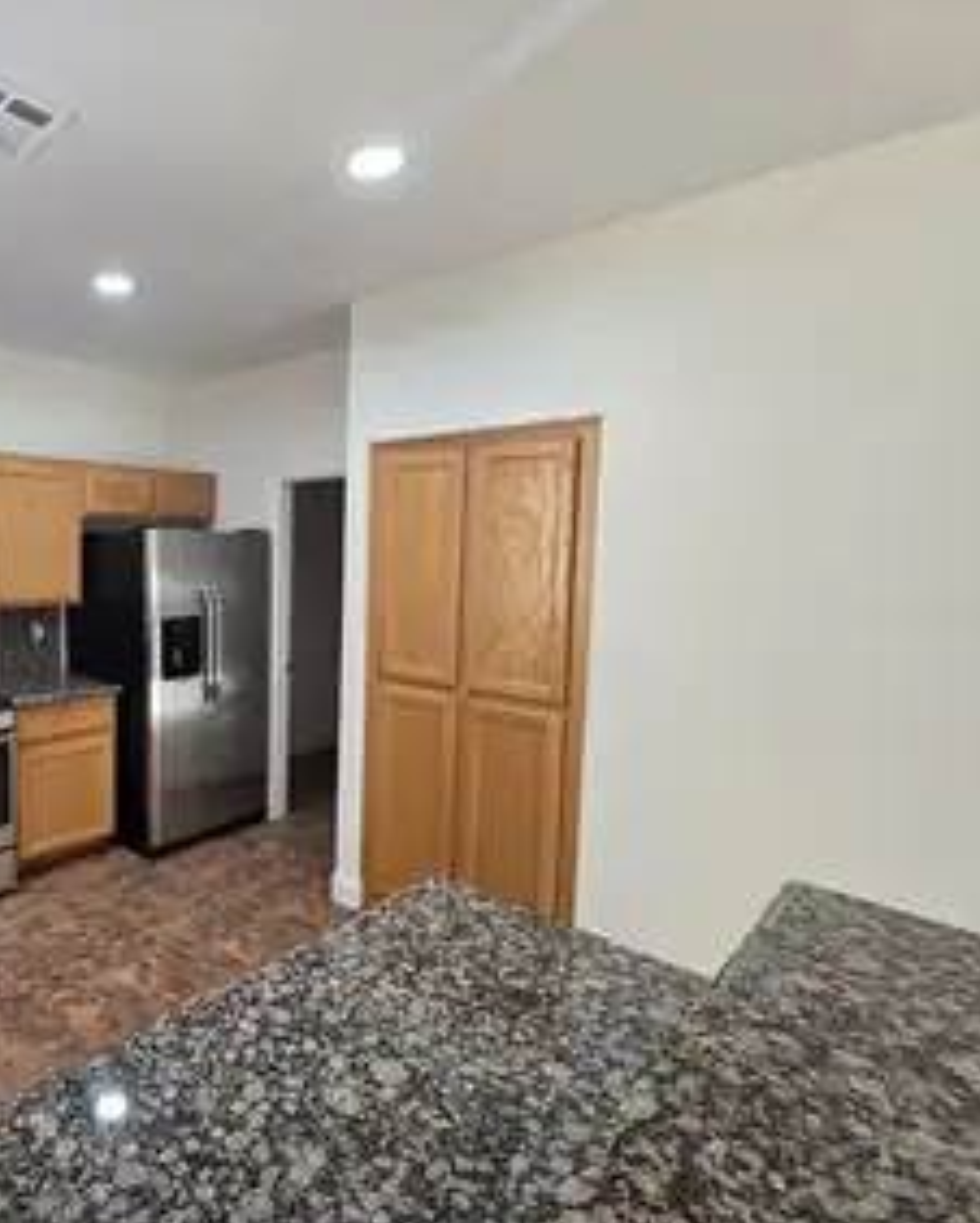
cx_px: 191
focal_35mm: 18
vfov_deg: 86.3
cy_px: 607
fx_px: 652
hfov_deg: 66.8
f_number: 2.2
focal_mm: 2.2
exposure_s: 1/60
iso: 125
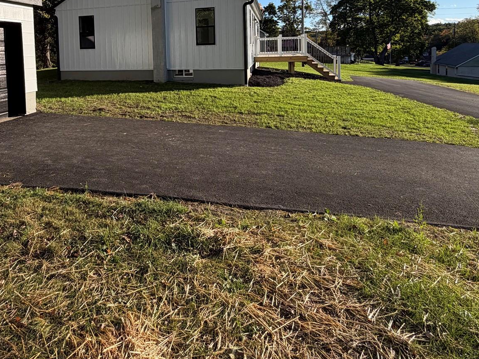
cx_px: 165
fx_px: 346
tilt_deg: -1.9
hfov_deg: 67.8
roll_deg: +1.8
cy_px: 63
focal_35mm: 25
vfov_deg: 50.9
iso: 32
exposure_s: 1/770
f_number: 2.2
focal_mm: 2.22
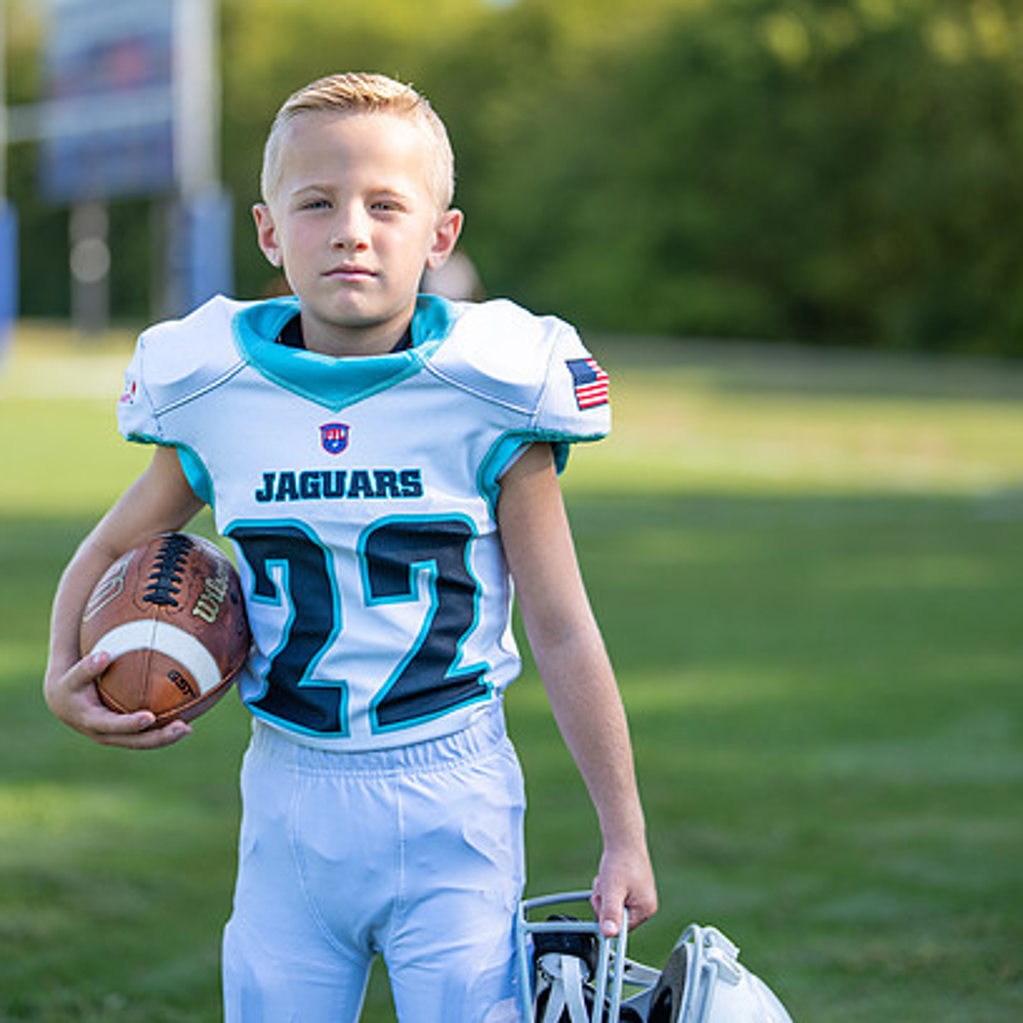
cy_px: 401
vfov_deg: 21.9
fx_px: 2641
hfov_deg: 21.9
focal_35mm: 79
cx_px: 406
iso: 100
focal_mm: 50
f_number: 1.2
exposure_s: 1/3200
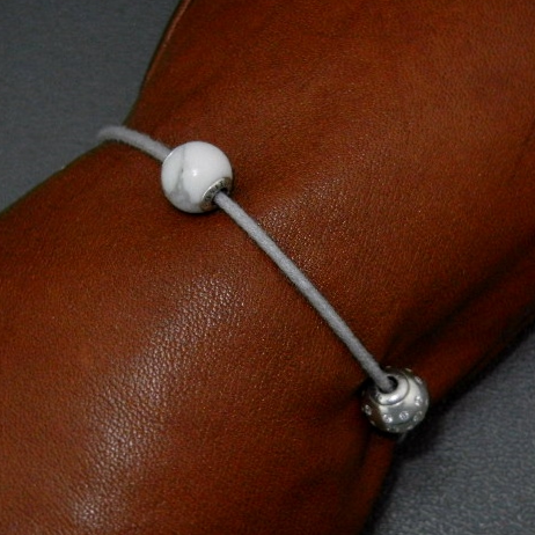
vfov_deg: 20.9
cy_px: 262
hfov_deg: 20.9
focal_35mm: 83
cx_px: 284
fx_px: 1451
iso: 800
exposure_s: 1/30
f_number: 8.2
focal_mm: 12.2
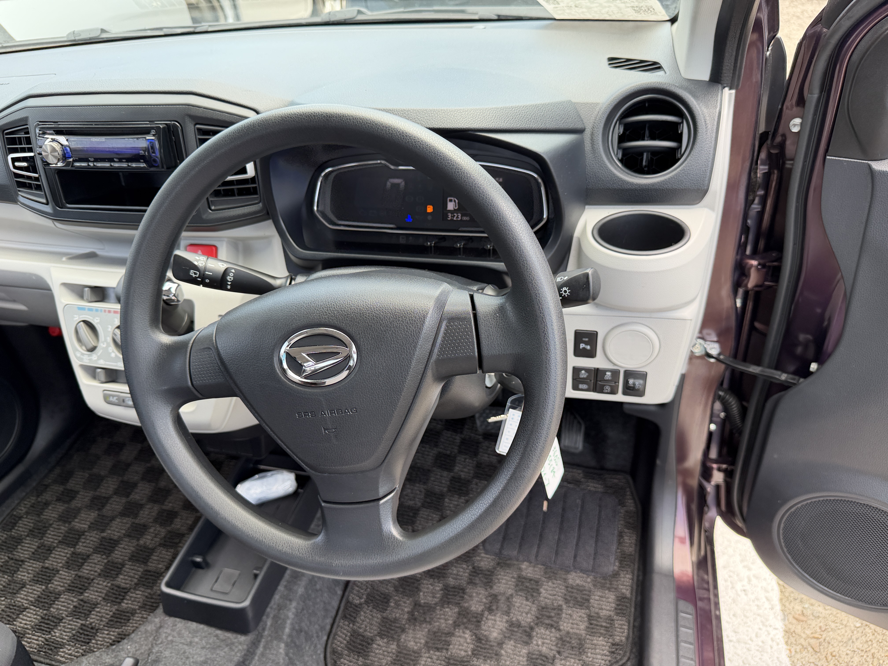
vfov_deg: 56.8
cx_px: 444
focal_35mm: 24
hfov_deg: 71.6
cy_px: 333
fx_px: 616
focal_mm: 6.76
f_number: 1.78
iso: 80
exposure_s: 1/293
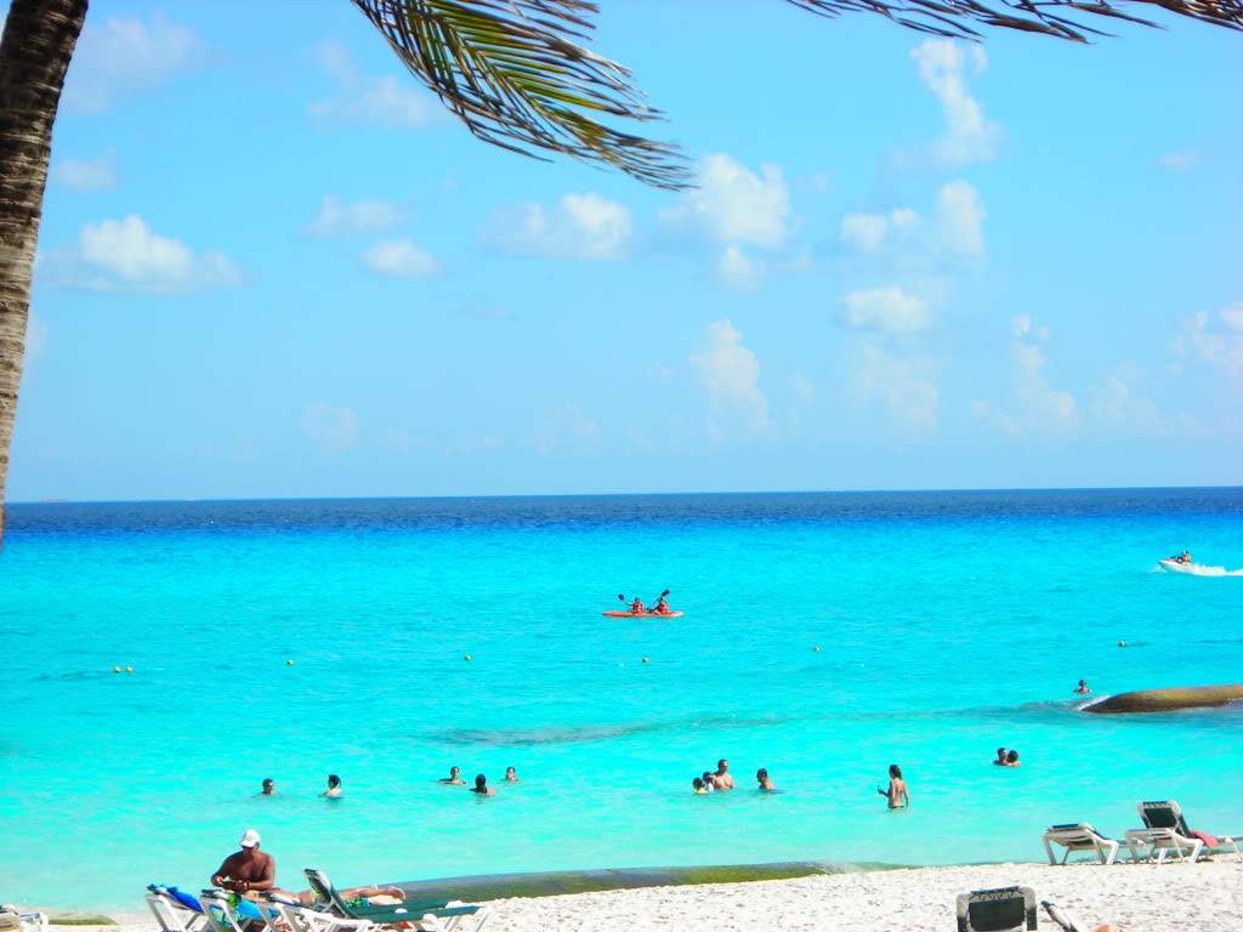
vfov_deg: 12.8
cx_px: 622
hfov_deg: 17.0
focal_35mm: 116
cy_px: 466
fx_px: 4165
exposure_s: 1/270
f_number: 5.3
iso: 50
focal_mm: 19.2
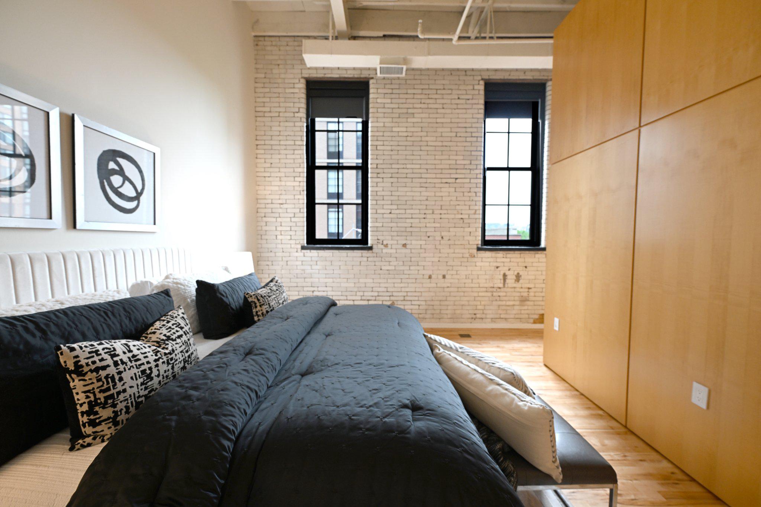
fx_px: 296
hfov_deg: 104.3
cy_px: 254
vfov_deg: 81.2
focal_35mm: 14
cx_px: 380
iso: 500
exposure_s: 1/30
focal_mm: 14
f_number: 4.5
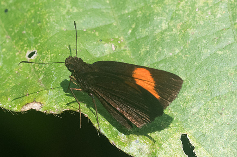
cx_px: 95
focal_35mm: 503
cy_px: 82
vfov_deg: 2.7
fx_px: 3310
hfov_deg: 4.1
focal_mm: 150
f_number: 16
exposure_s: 1/320
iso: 1000
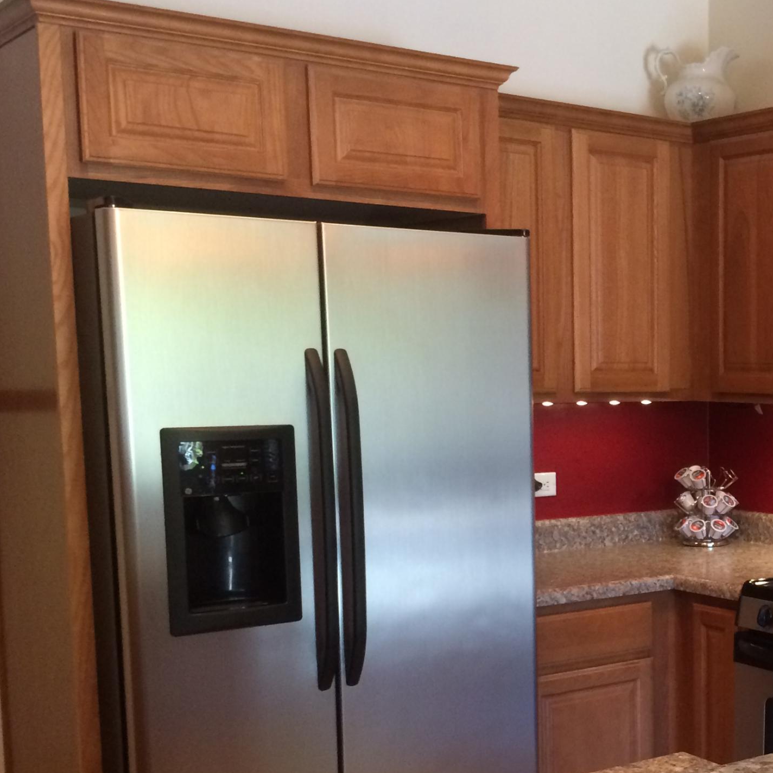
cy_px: 557
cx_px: 752
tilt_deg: -8.7
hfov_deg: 29.7
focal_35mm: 54
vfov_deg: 31.2
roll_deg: +0.6
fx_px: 1364
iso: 200
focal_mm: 4.15
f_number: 2.2
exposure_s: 1/30
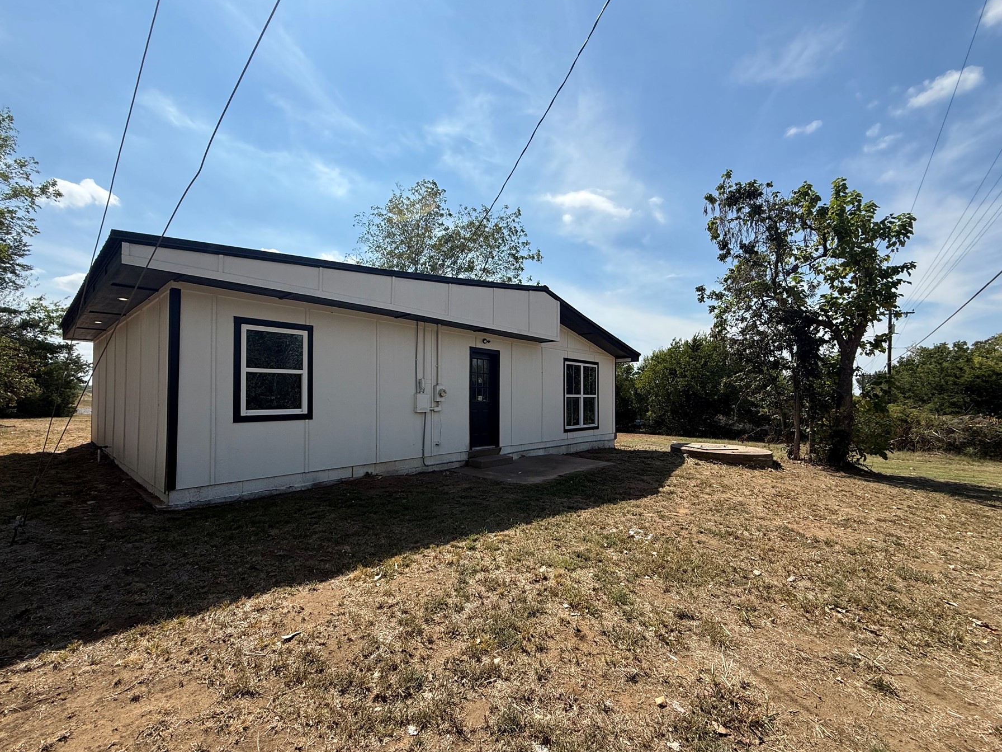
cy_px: 391
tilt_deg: +2.7
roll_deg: +1.9
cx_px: 474
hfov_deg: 98.1
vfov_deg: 81.7
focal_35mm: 15
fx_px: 434
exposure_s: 1/2237
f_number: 2.2
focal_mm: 2.22
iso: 50
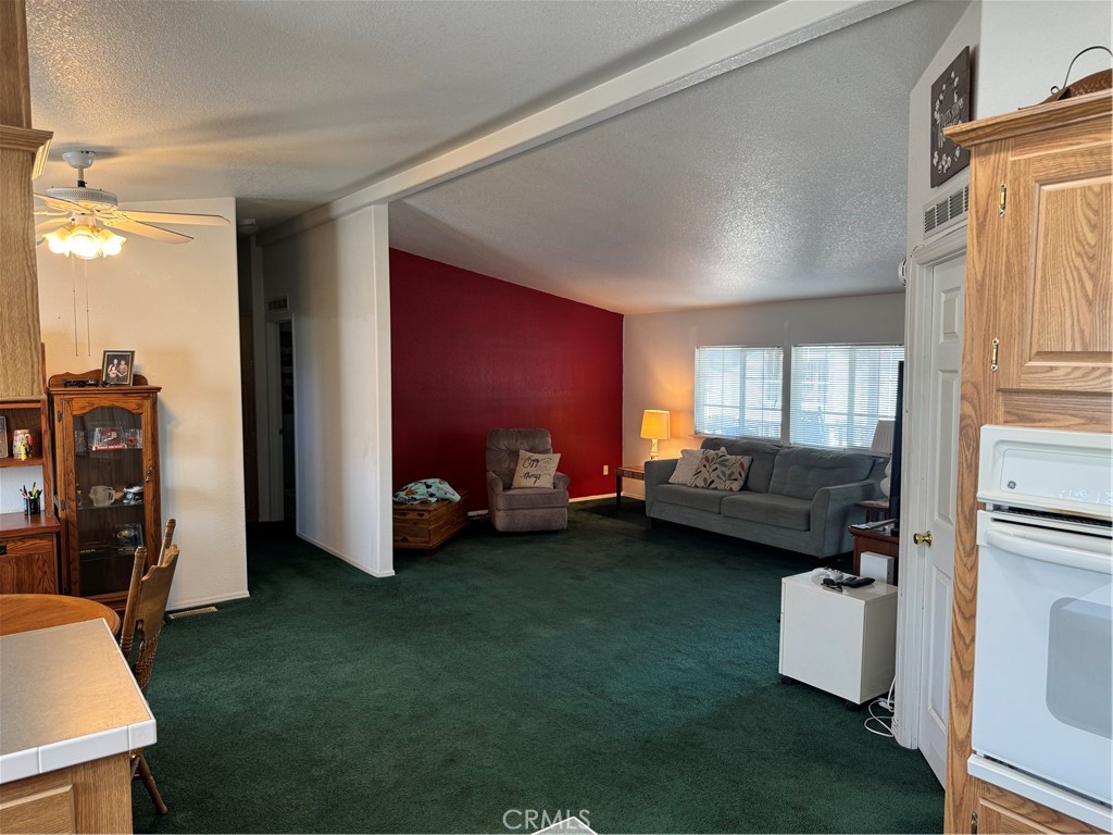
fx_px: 772
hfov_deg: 71.6
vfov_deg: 56.8
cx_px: 556
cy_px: 418
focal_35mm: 24
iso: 125
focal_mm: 6.76
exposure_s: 1/60
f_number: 1.78
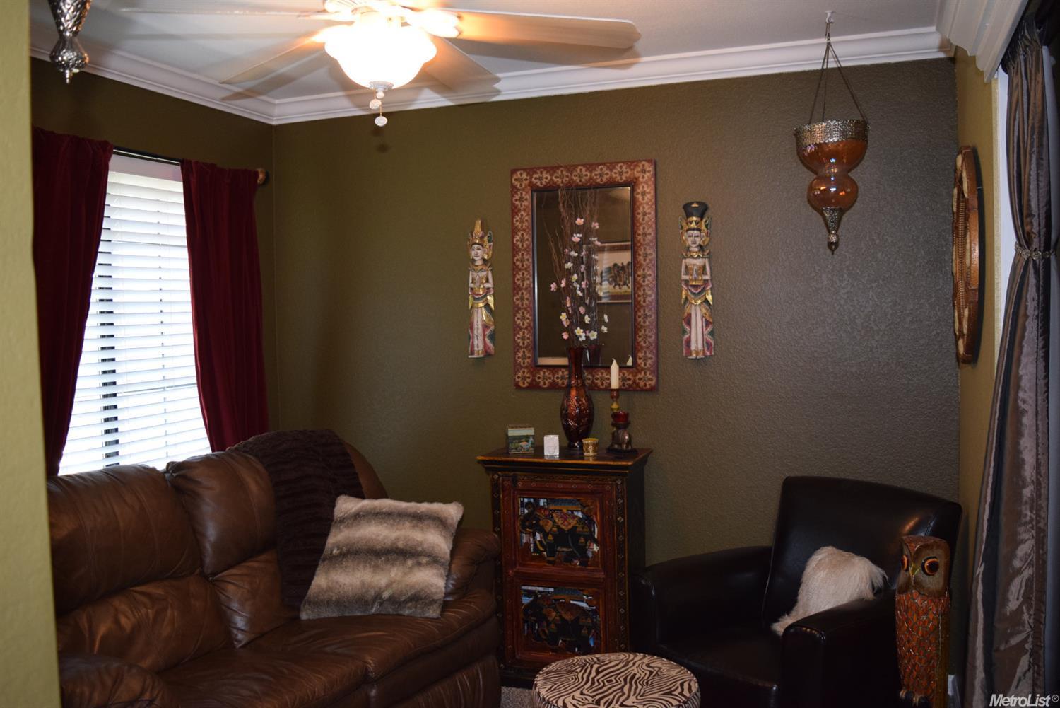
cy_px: 354
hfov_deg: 57.2
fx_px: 972
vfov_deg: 40.0
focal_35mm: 33
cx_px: 530
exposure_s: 1/60
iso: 1100
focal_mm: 22
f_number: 3.8
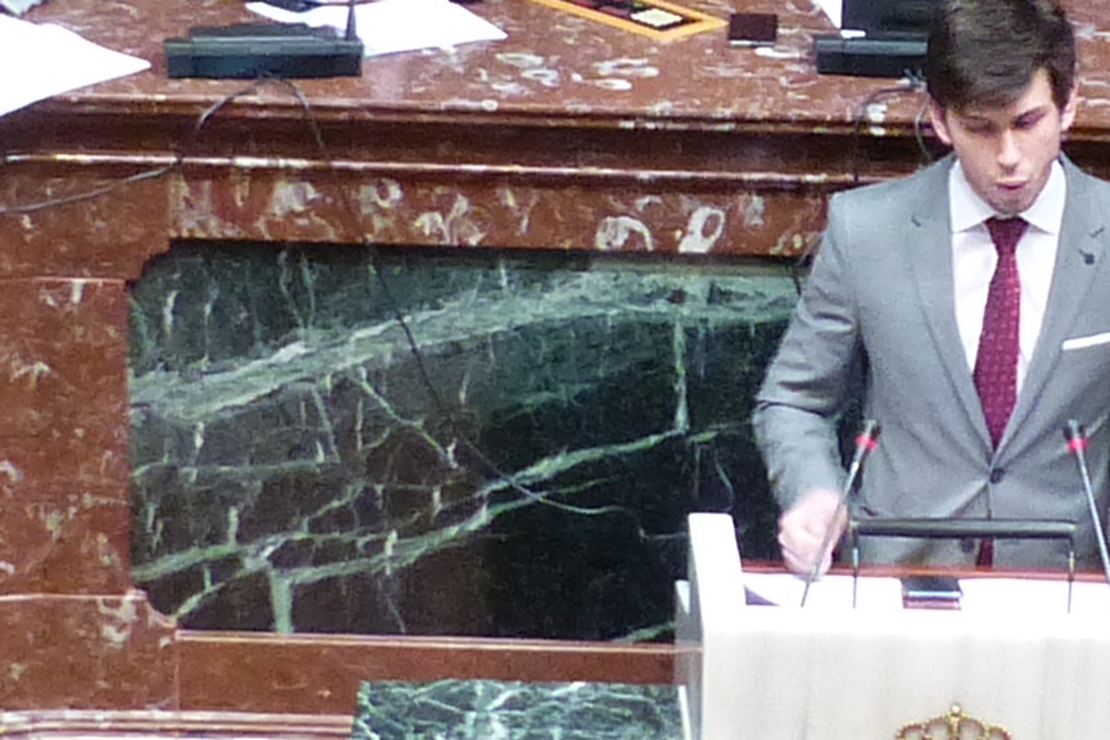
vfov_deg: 6.8
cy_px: 104
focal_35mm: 201
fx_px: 6196
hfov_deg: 10.2
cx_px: 963
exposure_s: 1/25
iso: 400
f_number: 2.8
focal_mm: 6
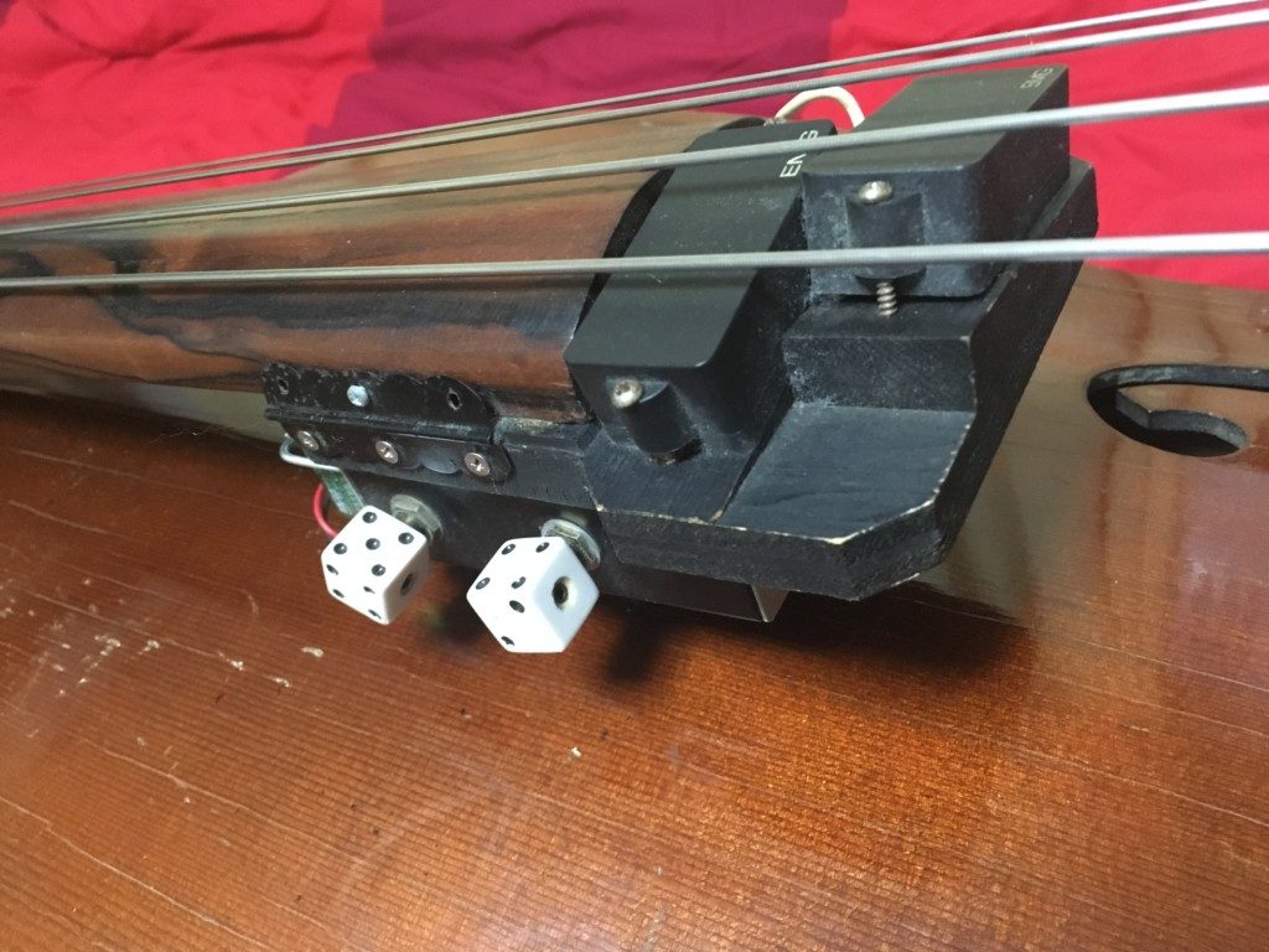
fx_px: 1063
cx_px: 634
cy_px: 476
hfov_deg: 61.7
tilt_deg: -45.2
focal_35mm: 29
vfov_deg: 48.2
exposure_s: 1/15
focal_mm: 4.15
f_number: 2.2
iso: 400
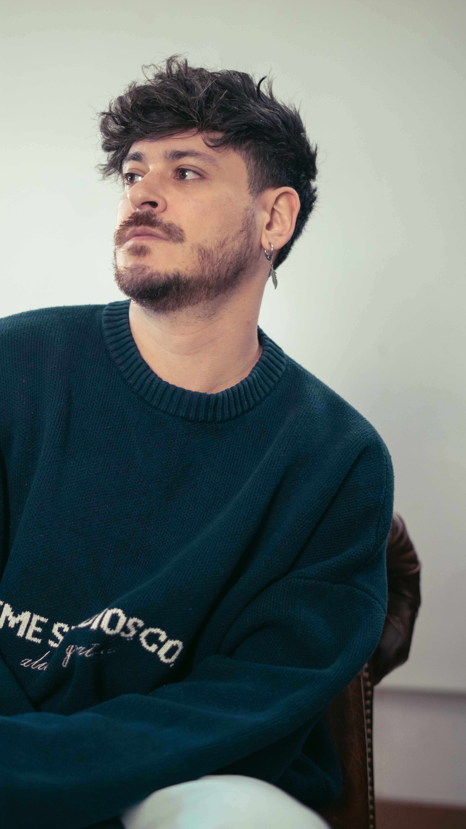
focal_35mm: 65
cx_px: 129
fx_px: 1428
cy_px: 432
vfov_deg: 32.4
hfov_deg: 18.4
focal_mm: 50
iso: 1250
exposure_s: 1/200
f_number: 1.8
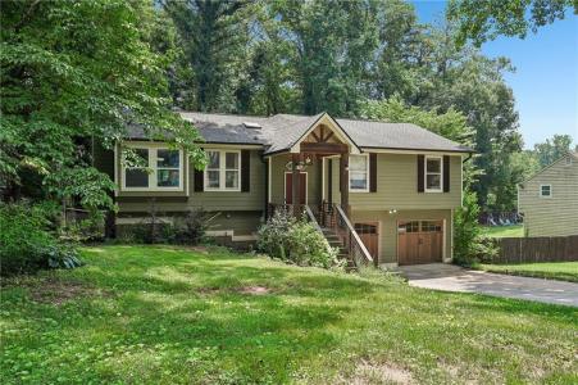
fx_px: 433
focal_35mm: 27
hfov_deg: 67.4
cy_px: 192
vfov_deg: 47.9
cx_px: 289
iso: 800
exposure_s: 1/400
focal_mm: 27
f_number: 8
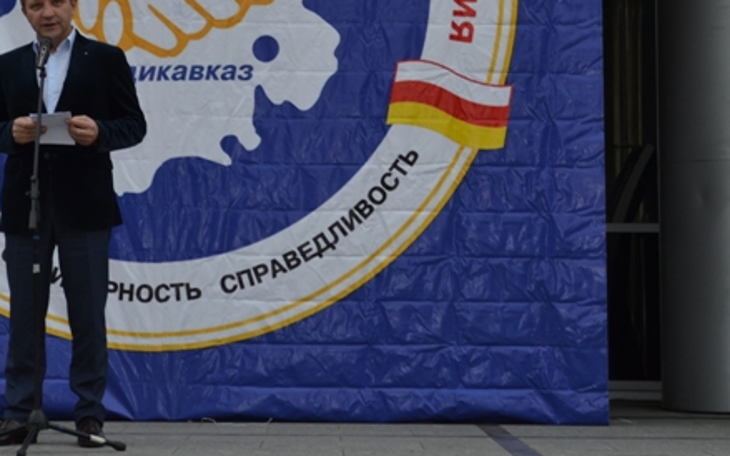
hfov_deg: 18.4
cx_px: 215
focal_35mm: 113
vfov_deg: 11.5
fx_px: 2247
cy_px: 100
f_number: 6.3
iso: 100
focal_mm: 44
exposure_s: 1/160
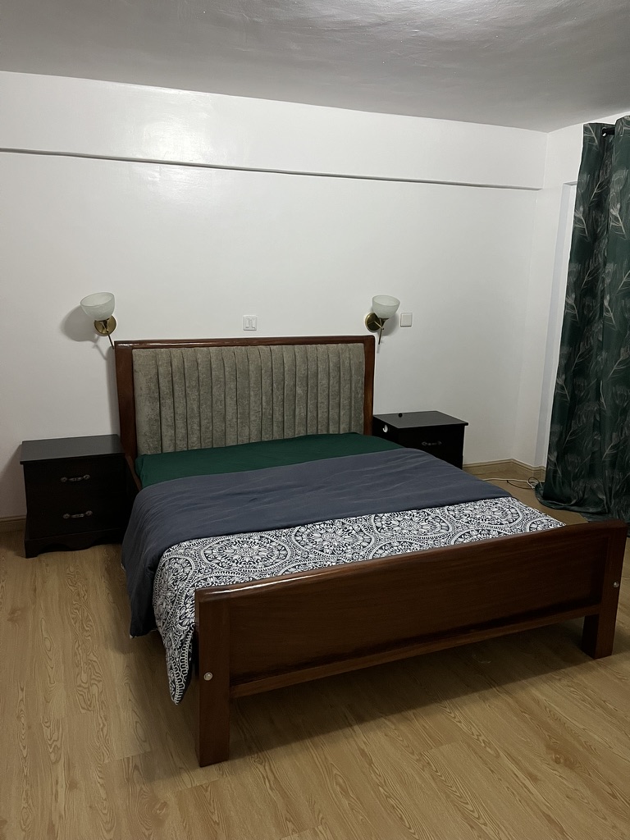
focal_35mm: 26
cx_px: 315
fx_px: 631
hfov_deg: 53.1
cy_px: 420
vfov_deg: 67.3
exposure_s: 1/42
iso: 500
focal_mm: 5.1
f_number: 1.6
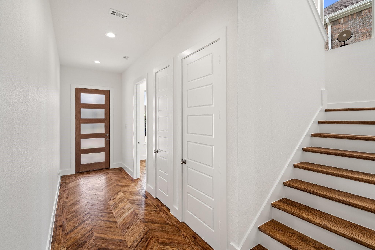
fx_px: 167
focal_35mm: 16
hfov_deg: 96.7
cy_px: 125
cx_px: 188
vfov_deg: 73.7
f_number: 10
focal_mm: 16
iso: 250
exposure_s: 1.6
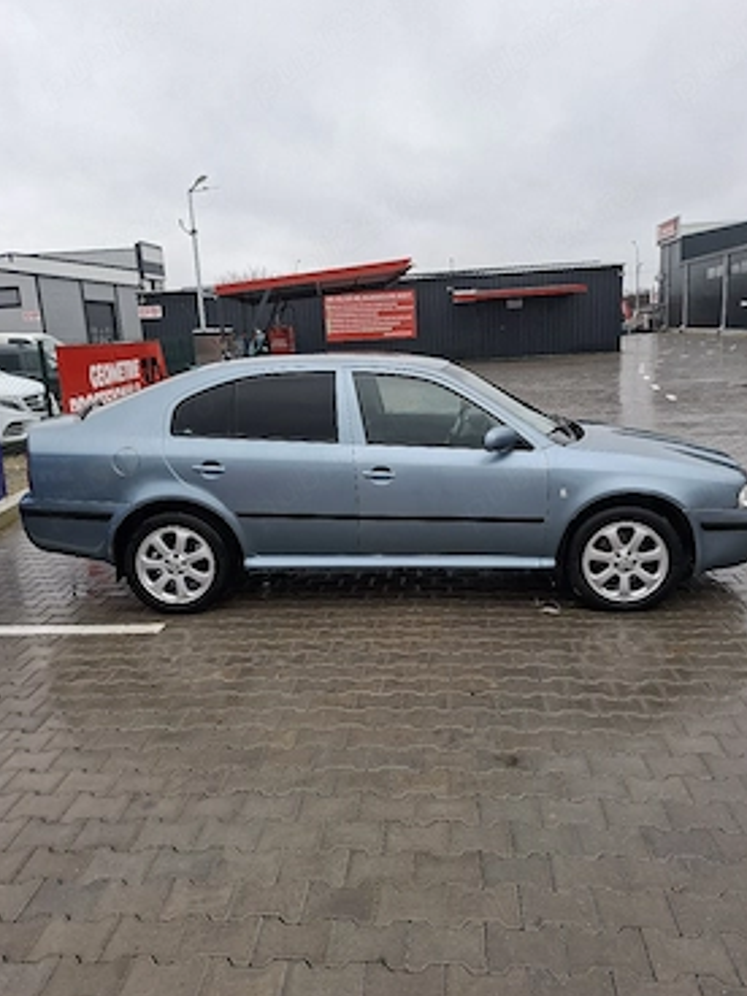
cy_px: 490
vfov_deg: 69.4
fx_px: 719
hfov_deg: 54.9
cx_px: 392
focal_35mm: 25
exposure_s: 1/100
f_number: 1.8
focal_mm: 5.54
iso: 50
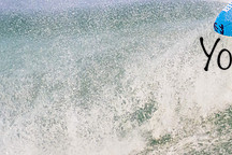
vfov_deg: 0.6
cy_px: 35
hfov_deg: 0.9
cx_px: 324
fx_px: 15124
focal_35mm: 2347
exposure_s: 1/2000
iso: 4000
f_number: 11
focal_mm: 800
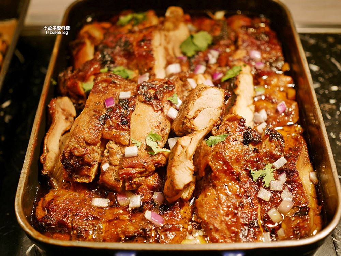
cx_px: 170
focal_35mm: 50
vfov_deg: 29.1
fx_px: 493
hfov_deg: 38.2
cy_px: 128
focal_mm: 25
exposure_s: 1/400
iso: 200
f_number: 1.8
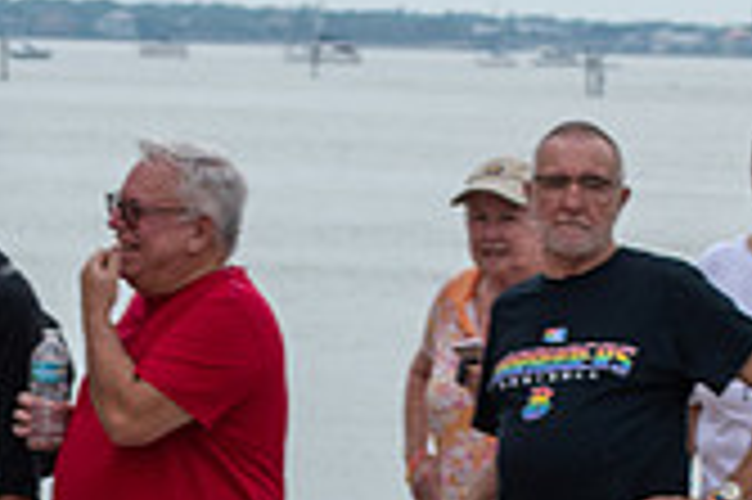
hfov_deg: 5.6
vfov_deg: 3.7
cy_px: 628
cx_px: -32
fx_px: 7617
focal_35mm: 365
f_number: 5.6
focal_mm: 70
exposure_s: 1/500
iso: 400
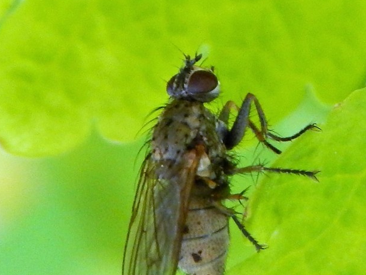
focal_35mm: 145
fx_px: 1533
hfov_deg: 13.6
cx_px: 195
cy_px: 183
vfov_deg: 10.2
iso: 400
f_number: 4.5
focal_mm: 18.7
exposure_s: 1/200
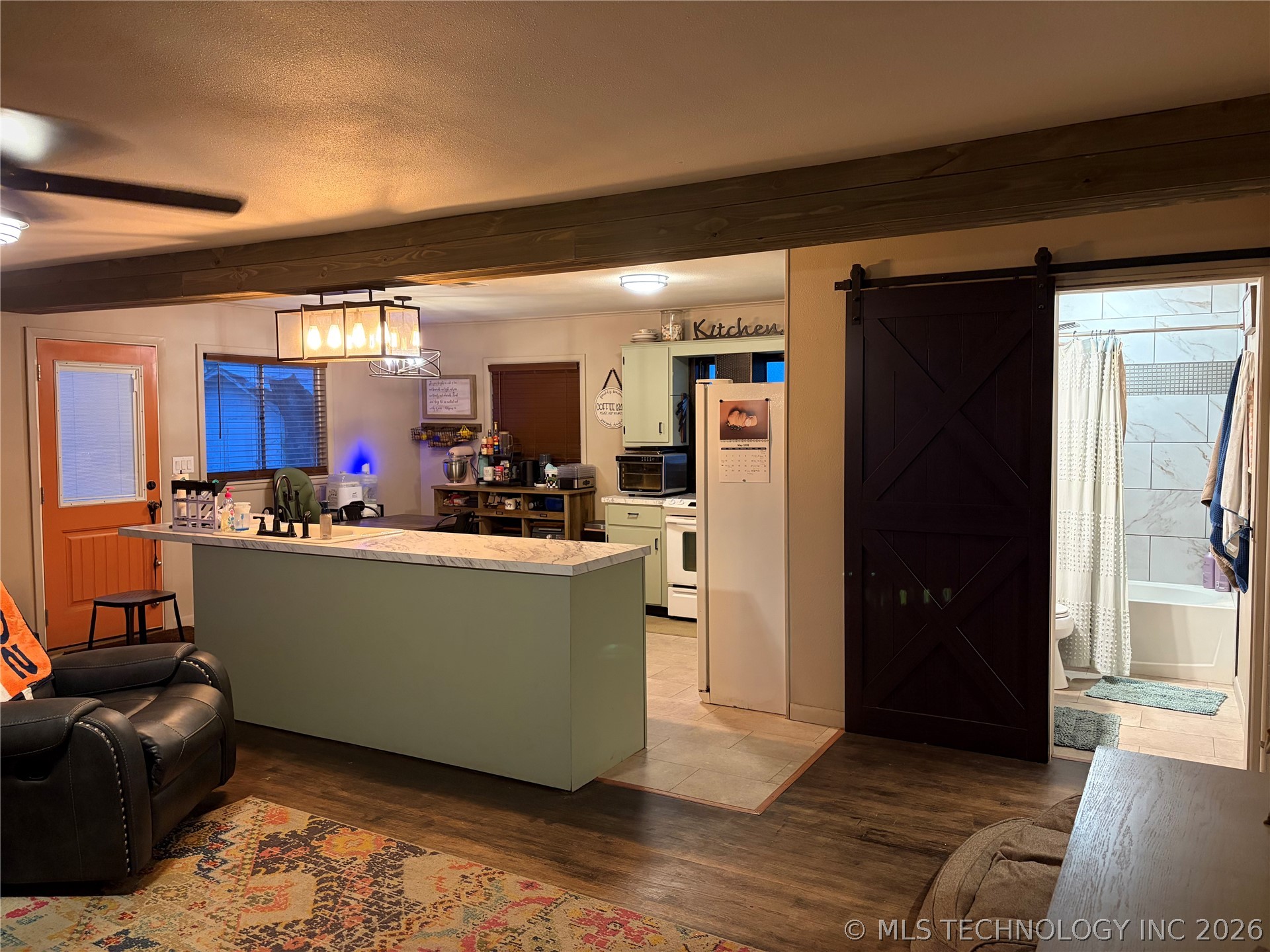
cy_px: 476
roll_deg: +0.9
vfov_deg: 53.1
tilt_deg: -3.0
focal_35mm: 26
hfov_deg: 67.3
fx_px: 954
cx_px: 635
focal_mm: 5.96
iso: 320
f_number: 1.6
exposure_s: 1/40
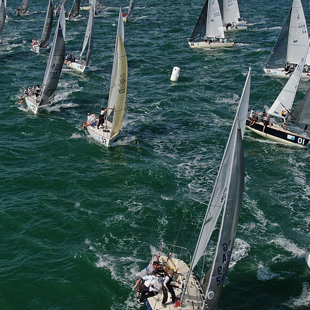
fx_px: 578
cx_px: 147
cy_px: 155
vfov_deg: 30.0
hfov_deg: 30.0
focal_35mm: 57
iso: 100
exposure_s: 1/1600
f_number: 3.8
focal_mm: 8.6
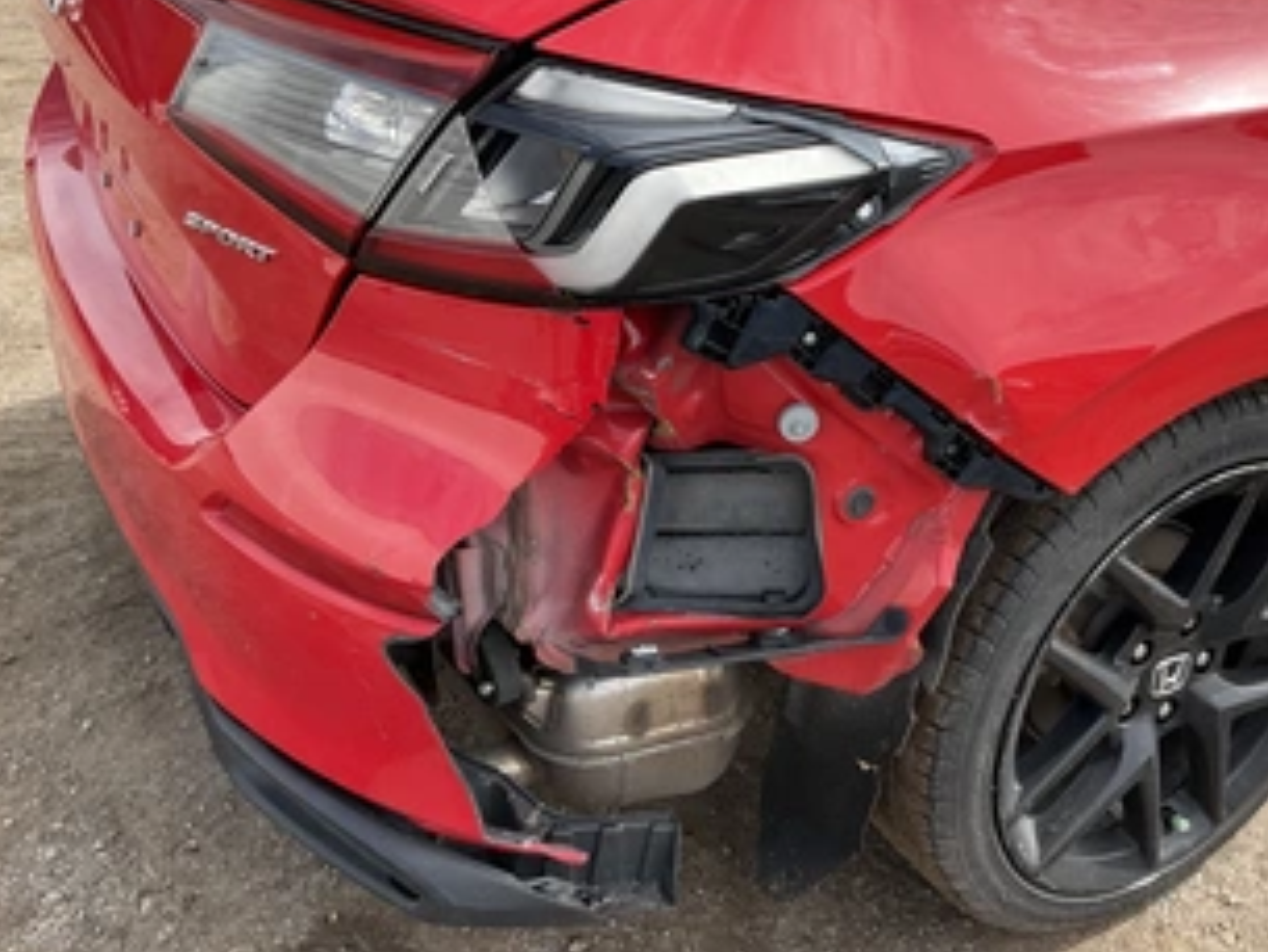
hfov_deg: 48.6
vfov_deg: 37.7
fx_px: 1393
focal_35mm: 38
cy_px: 461
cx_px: 773
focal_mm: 3
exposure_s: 1/491
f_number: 1.8
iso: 25
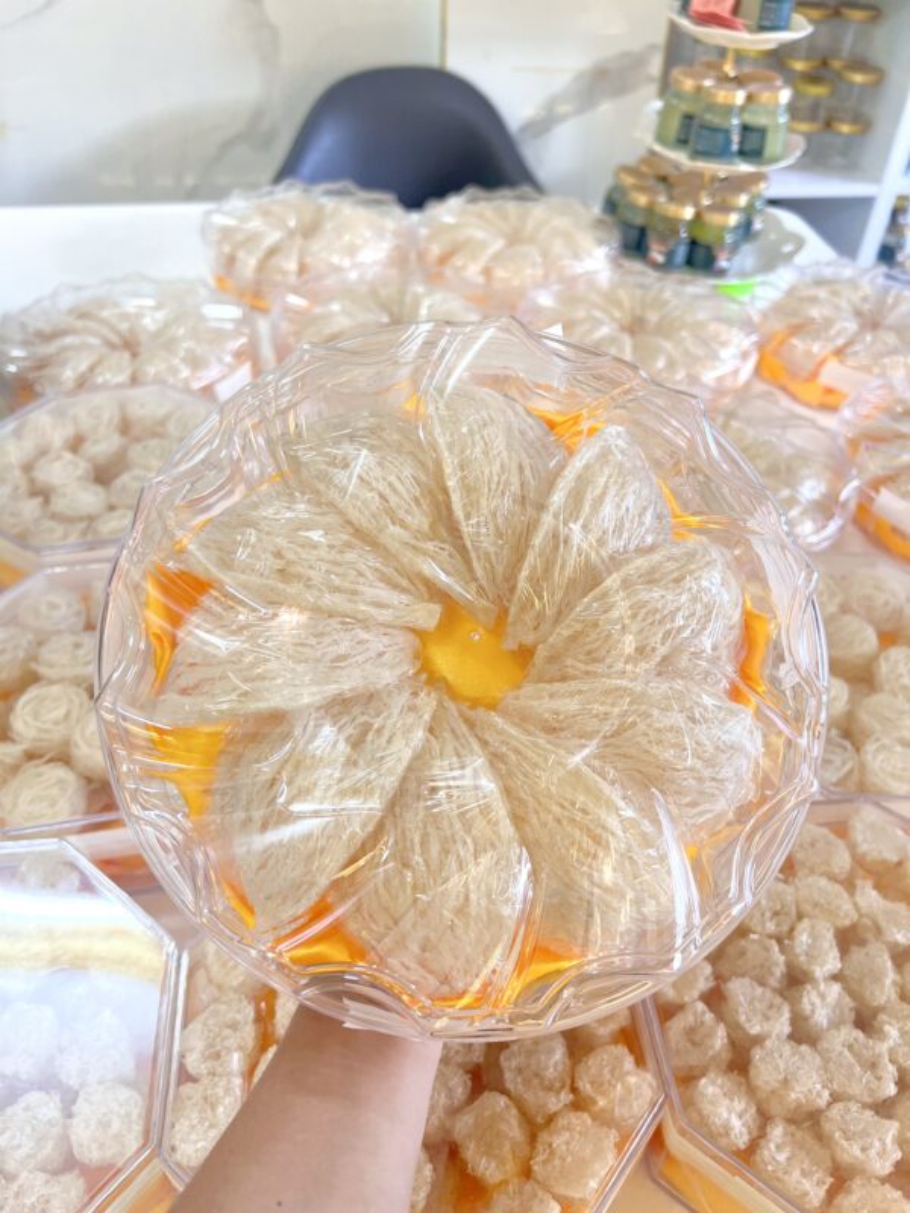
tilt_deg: -44.0
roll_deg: -3.5
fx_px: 911
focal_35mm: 26
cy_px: 606
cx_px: 455
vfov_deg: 67.3
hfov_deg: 53.1
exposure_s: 1/100
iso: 100
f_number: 1.5
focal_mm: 5.7
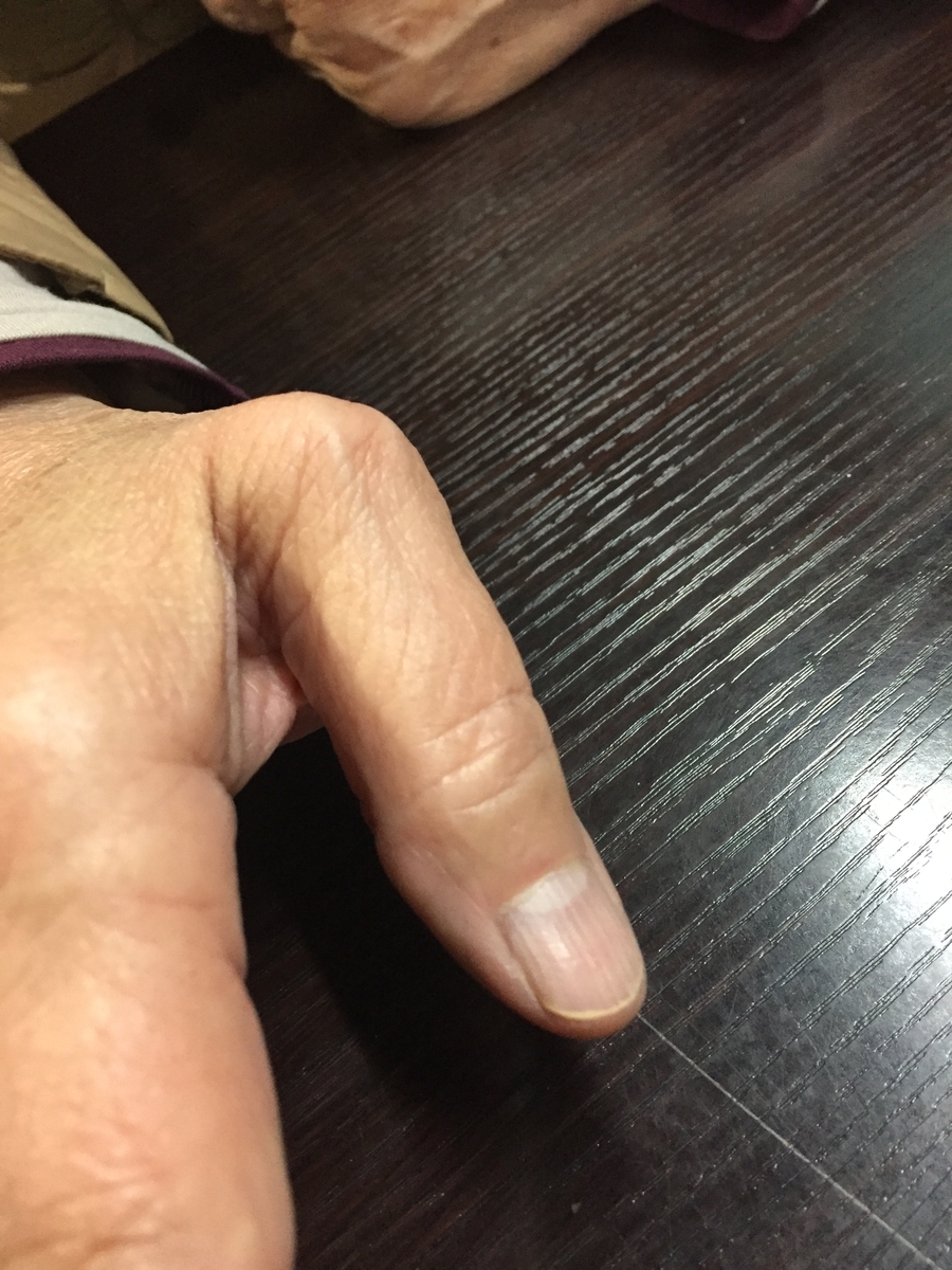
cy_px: 635
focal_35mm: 29
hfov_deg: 48.2
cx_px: 476
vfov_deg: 61.7
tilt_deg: -51.8
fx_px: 1063
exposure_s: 1/30
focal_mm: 4.15
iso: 250
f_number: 2.2
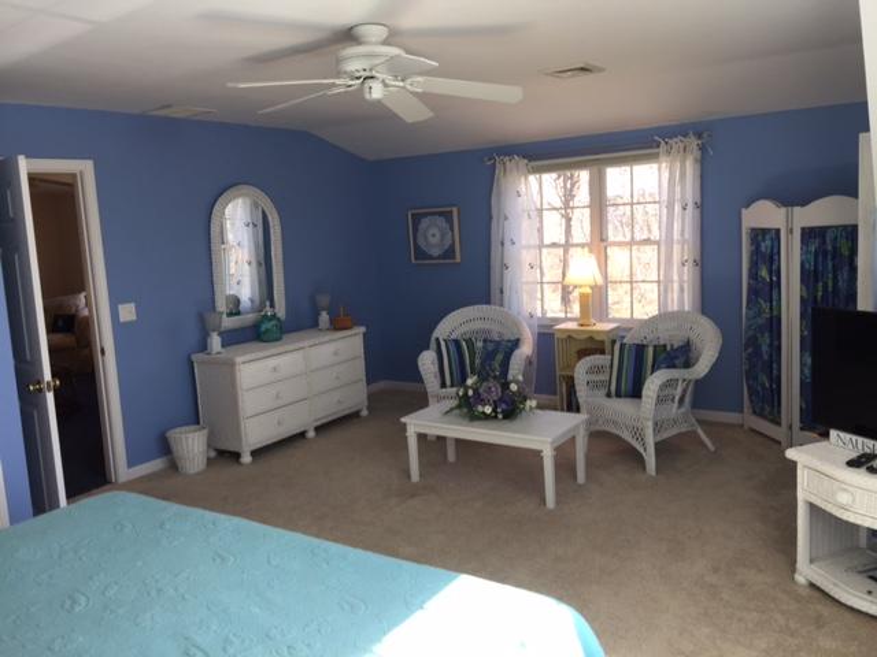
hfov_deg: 61.7
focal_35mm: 29
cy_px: 328
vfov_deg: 48.2
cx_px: 438
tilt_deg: -7.5
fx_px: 735
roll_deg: +3.0
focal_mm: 4.15
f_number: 2.2
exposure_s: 1/60
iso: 40
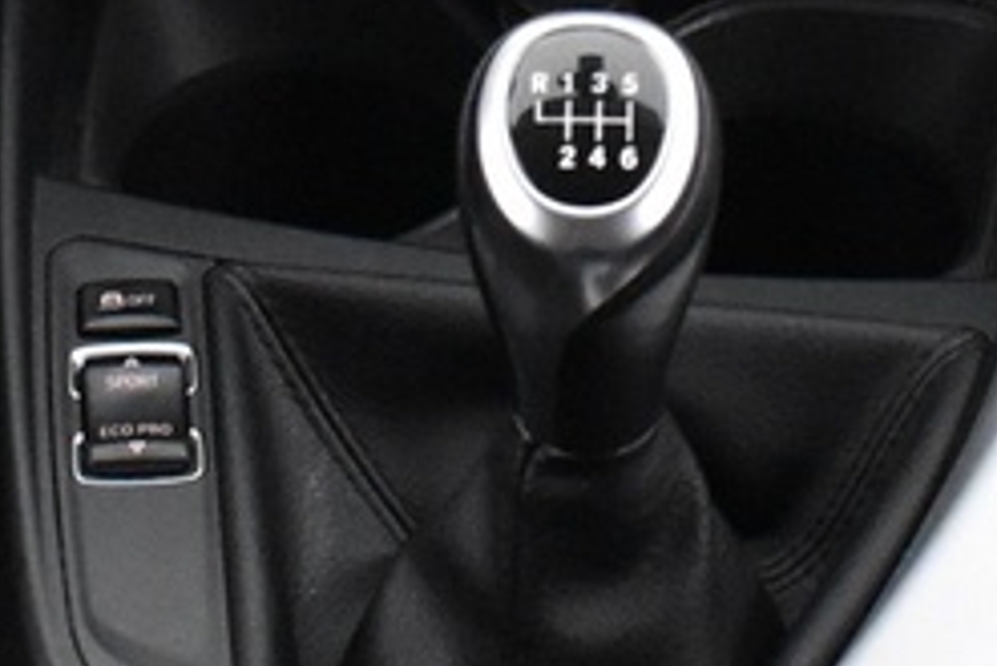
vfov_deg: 7.7
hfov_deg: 11.6
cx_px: 616
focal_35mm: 177
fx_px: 4905
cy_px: -234
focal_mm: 18
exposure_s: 1/30
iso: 3200
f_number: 3.5
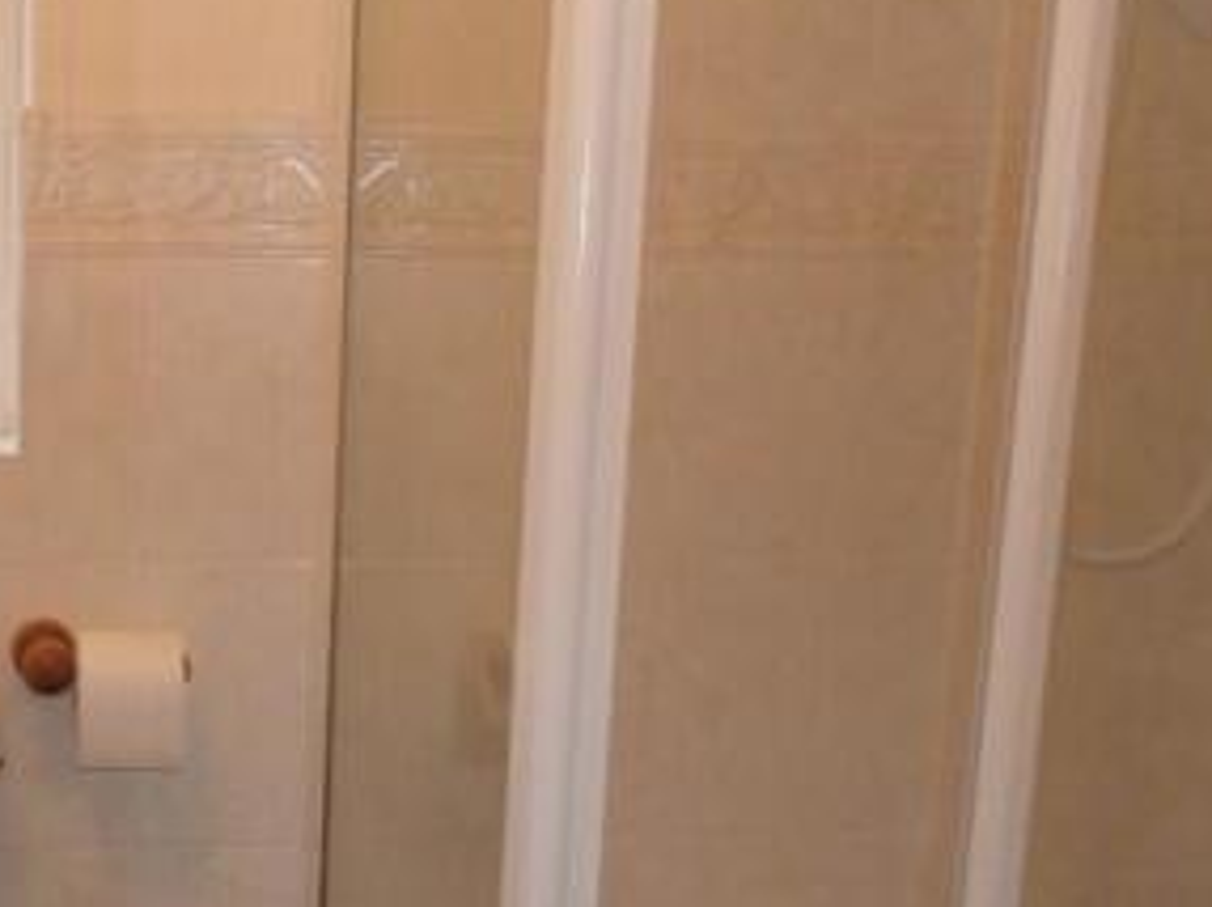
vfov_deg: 28.4
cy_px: 557
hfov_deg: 34.6
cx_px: 40
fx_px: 1784
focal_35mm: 51
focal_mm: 4.5
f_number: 3
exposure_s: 1/30
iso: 200
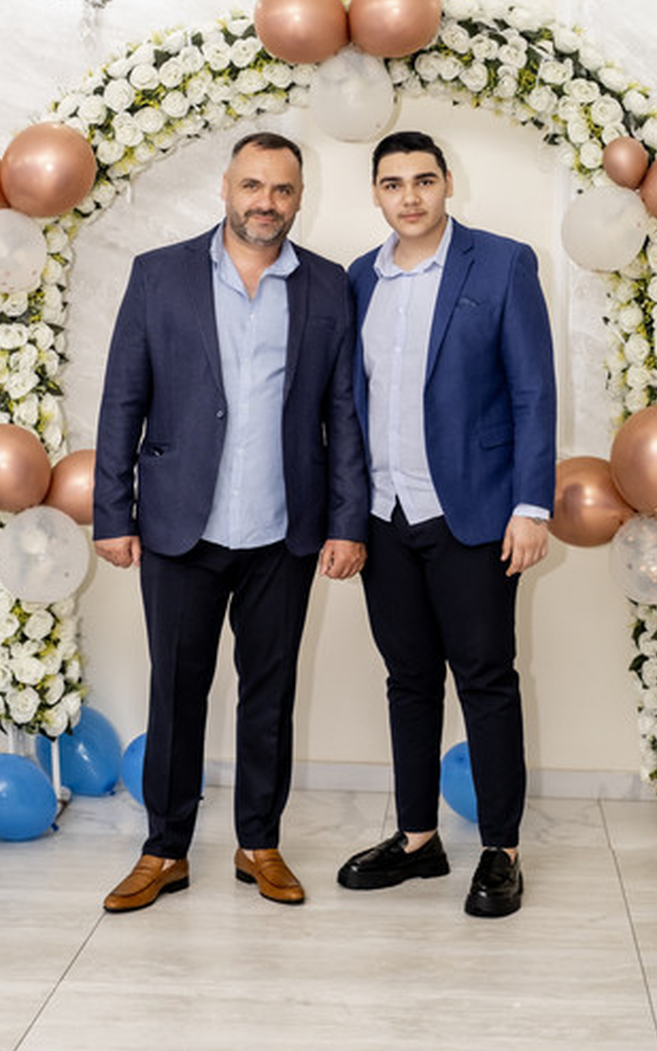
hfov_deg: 19.7
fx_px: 1890
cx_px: 346
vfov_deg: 30.9
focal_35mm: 66
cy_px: 400
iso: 1250
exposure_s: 1/160
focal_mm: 33.2
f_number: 2.8
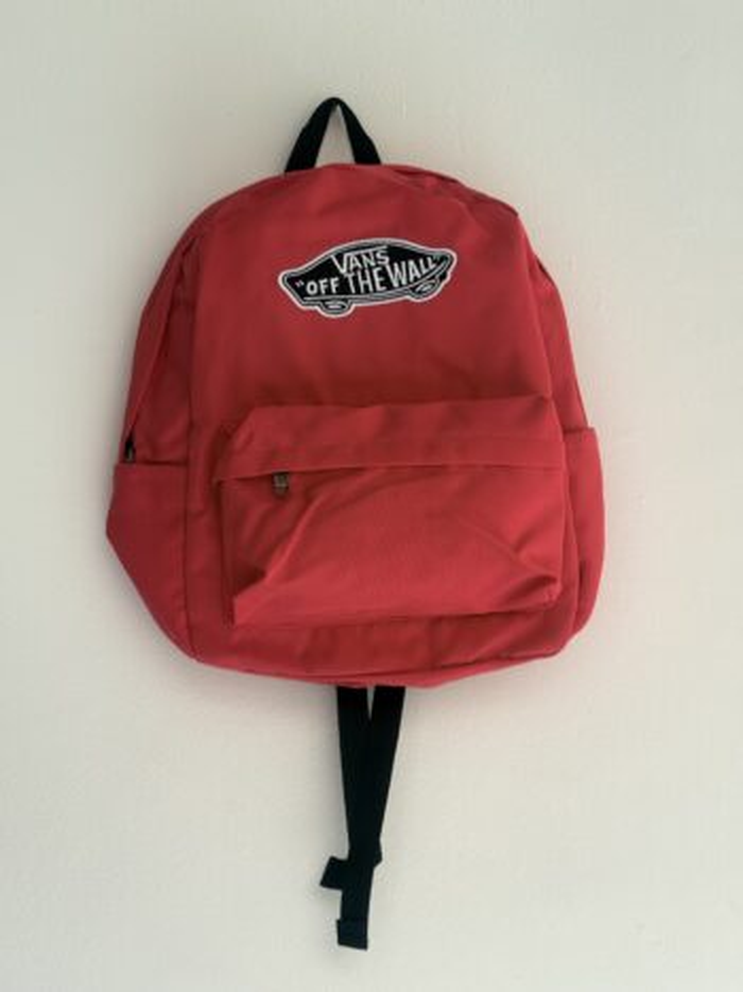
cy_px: 496
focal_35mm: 48
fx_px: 1374
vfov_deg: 39.7
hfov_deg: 30.3
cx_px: 372
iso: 320
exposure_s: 1/40
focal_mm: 6.76
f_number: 1.78
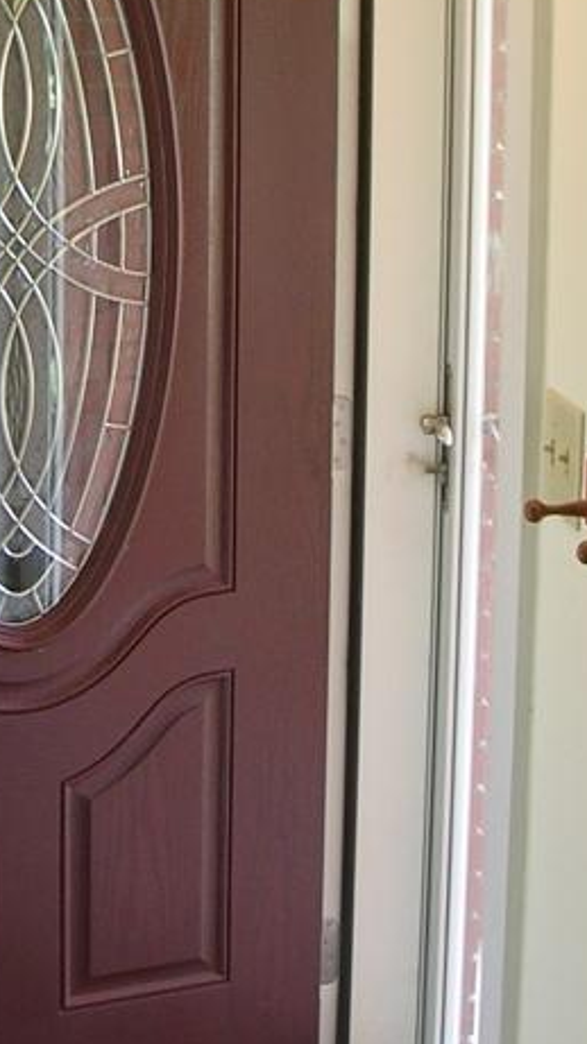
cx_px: 184
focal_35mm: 92
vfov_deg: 23.0
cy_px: 328
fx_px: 2548
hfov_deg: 13.1
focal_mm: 5.8
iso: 50
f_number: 2.8
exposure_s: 1/17.4
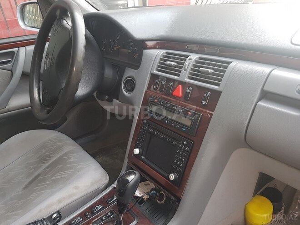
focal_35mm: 26
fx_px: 225
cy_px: 112
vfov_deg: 53.1
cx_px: 150
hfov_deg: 67.3
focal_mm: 4.2
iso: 100
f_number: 1.7
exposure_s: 1/100
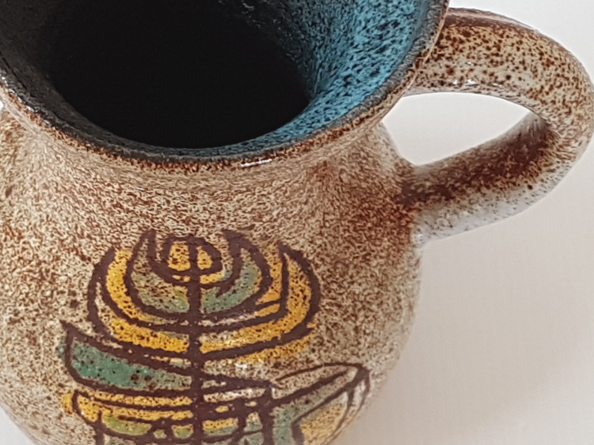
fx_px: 841
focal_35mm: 49
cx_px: 208
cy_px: 127
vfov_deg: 29.3
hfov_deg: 38.6
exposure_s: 1/50
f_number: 1.7
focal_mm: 4.2
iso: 64
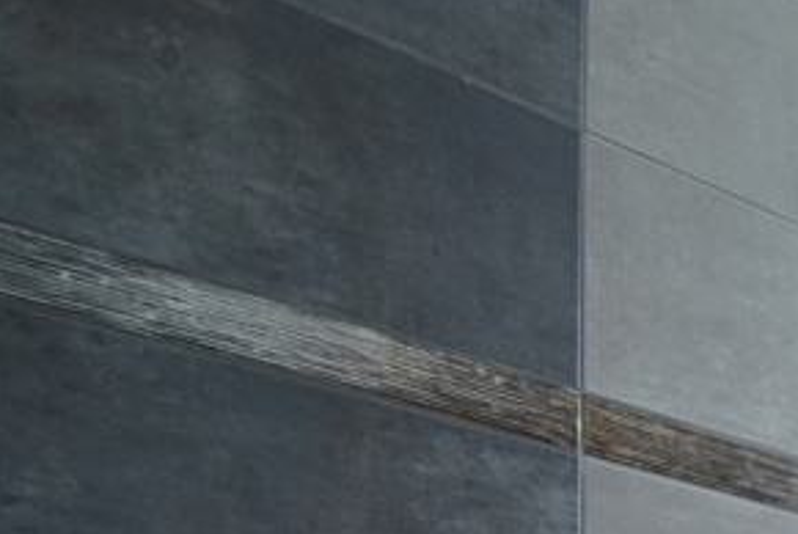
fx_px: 1376
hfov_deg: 20.3
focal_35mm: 62
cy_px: 983
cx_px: 1508
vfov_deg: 17.5
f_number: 4.5
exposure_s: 1/30
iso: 180
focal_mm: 10
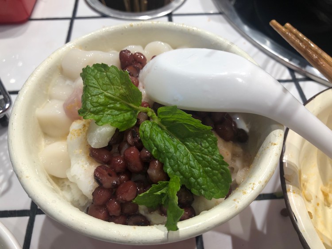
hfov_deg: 63.4
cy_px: 124
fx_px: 269
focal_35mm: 28
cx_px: 166
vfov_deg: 49.8
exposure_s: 1/100
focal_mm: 3.99
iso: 20
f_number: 1.8
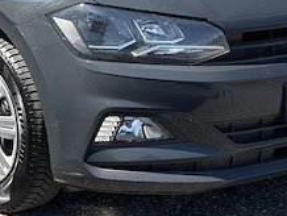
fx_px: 1187
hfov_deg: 13.7
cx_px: 61
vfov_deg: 10.3
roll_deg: +1.6
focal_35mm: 143
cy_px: 18
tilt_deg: -9.7
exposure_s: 1/1016
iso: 32
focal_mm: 5.96
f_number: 1.6
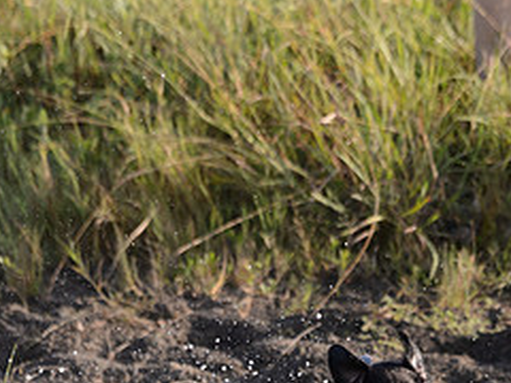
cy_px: 392
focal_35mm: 928
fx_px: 13699
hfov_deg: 2.1
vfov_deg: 1.6
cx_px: 417
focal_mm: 400
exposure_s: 1/1600
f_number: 6.3
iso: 1100
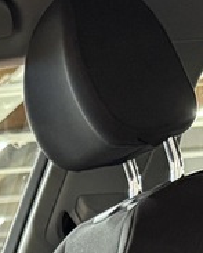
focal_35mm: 184
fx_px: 1378
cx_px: -338
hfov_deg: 7.7
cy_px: 546
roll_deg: +4.3
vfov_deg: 9.6
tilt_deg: -5.9
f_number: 1.78
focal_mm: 6.76
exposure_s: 1/60
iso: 640
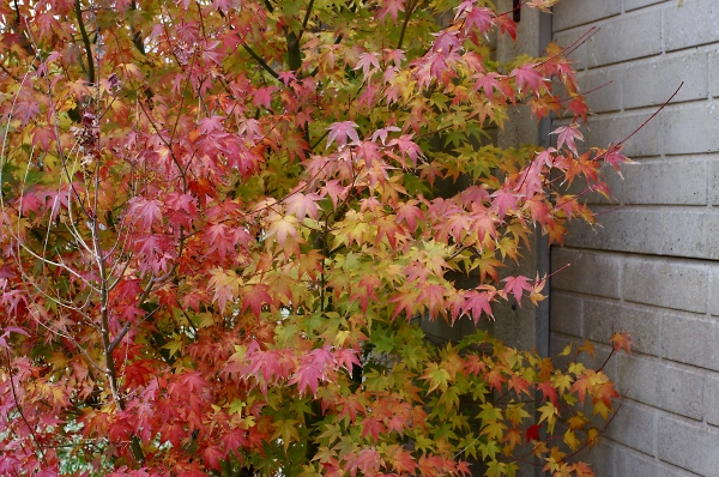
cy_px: 238
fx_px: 1037
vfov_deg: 25.9
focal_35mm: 52
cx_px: 360
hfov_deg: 38.2
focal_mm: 35
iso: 400
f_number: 8
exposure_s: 1/100
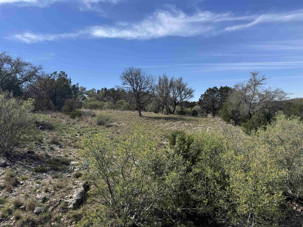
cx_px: 152
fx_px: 210
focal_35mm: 24
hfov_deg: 71.6
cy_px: 114
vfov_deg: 56.8
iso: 80
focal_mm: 6.76
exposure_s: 1/4608
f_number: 1.78
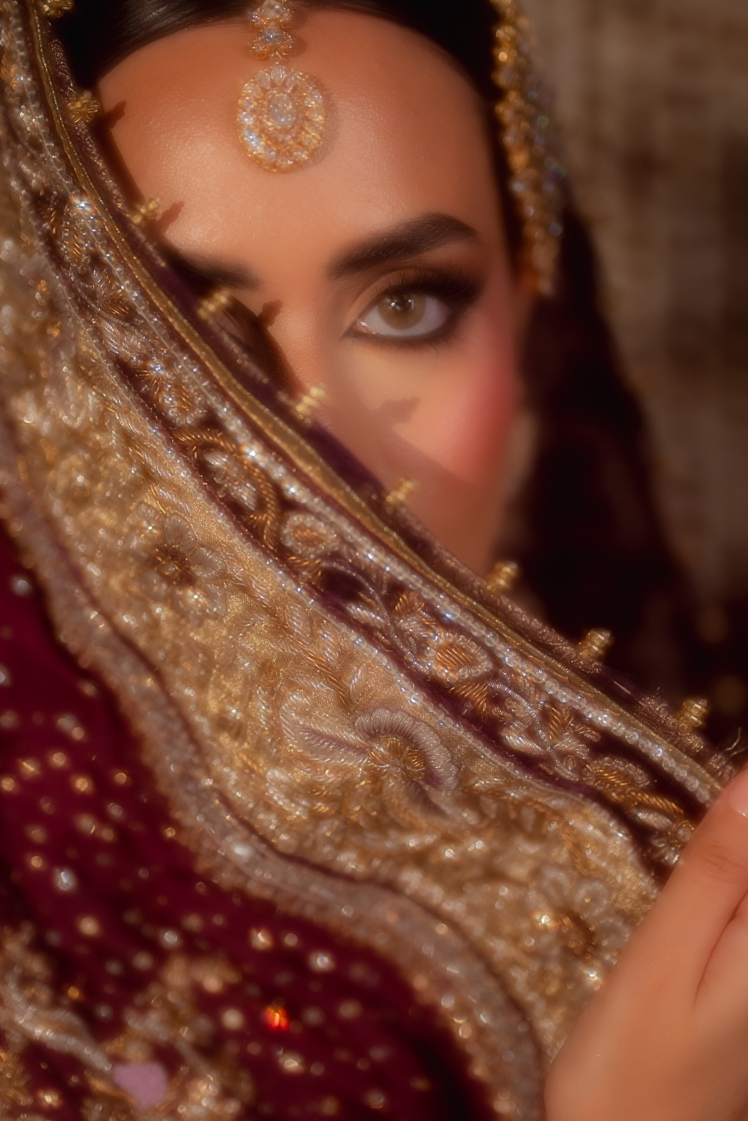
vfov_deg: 26.0
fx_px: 2430
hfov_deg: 17.5
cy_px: 566
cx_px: 369
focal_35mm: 78
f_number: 1.2
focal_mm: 50
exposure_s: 1/160
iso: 250
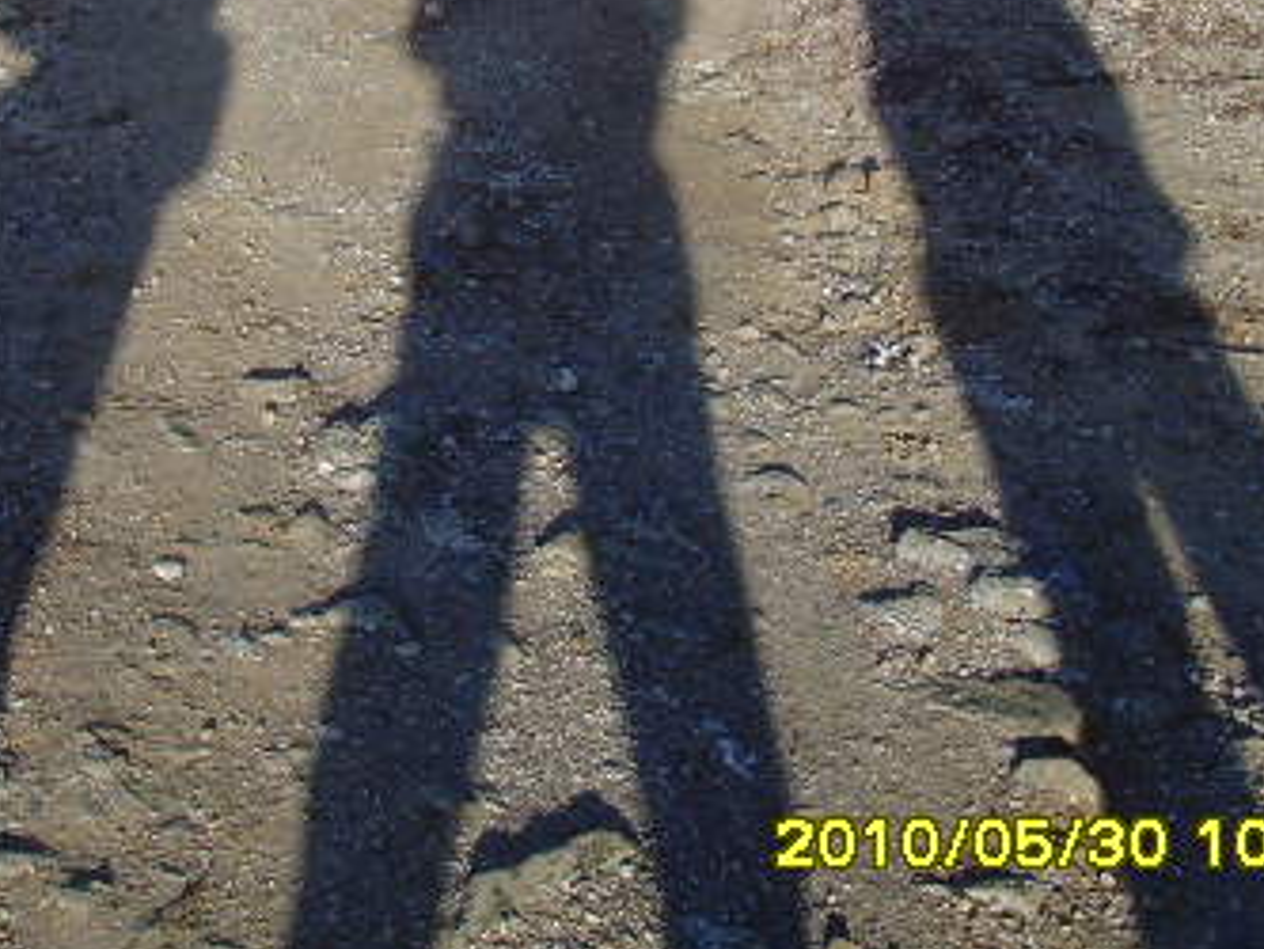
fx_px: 2740
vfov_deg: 19.3
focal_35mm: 75
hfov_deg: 25.8
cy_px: 121
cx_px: 395
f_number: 6.3
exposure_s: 1/180
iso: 80
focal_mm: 6.6
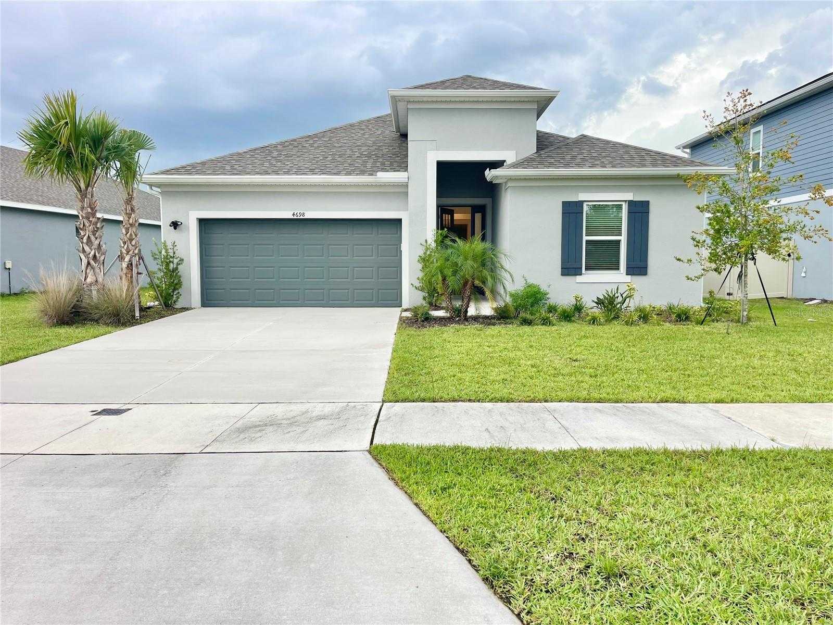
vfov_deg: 54.9
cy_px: 312
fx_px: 602
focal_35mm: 25
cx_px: 416
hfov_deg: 69.4
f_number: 1.6
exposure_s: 1/649
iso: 32
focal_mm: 5.1
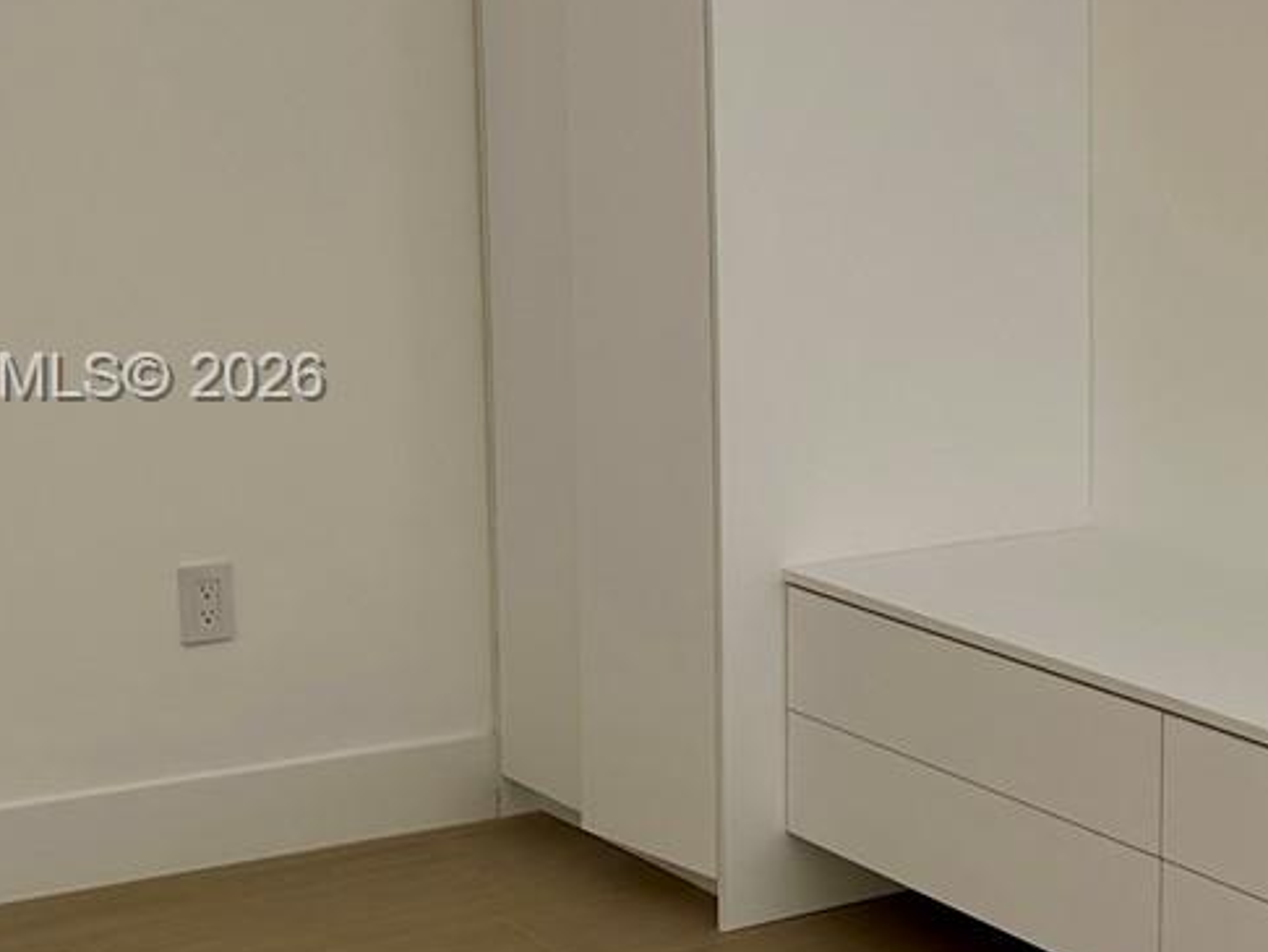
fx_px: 2895
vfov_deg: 18.7
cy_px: 381
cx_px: 1599
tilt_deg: -6.1
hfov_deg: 22.4
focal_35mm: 79
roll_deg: -0.5
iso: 64
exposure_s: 1/189
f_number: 1.78
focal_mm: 6.86
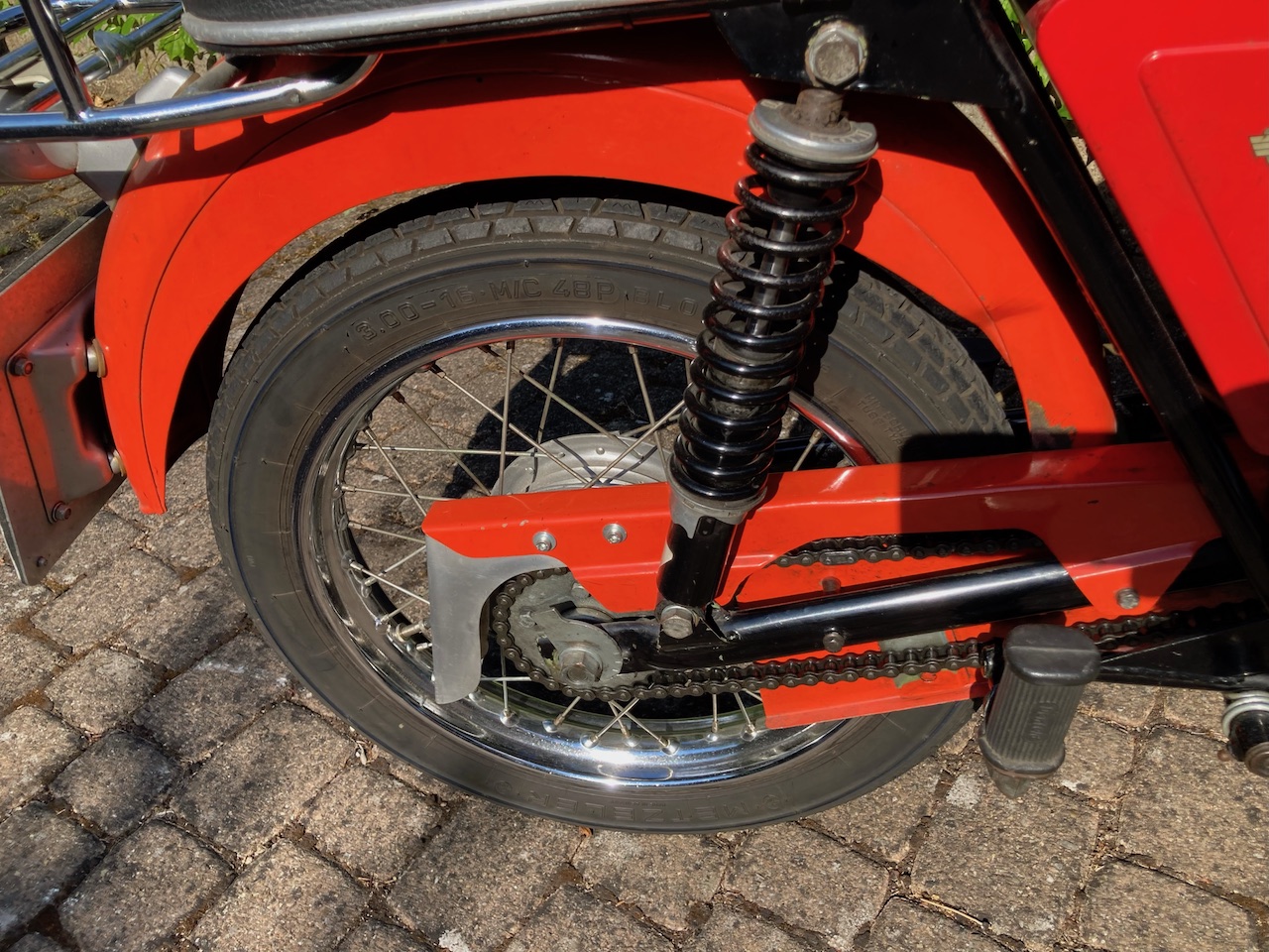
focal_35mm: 28
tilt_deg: -34.1
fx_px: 1026
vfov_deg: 49.7
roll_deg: +6.8
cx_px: 634
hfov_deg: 63.4
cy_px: 476
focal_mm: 3.99
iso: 20
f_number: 1.8
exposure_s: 1/873
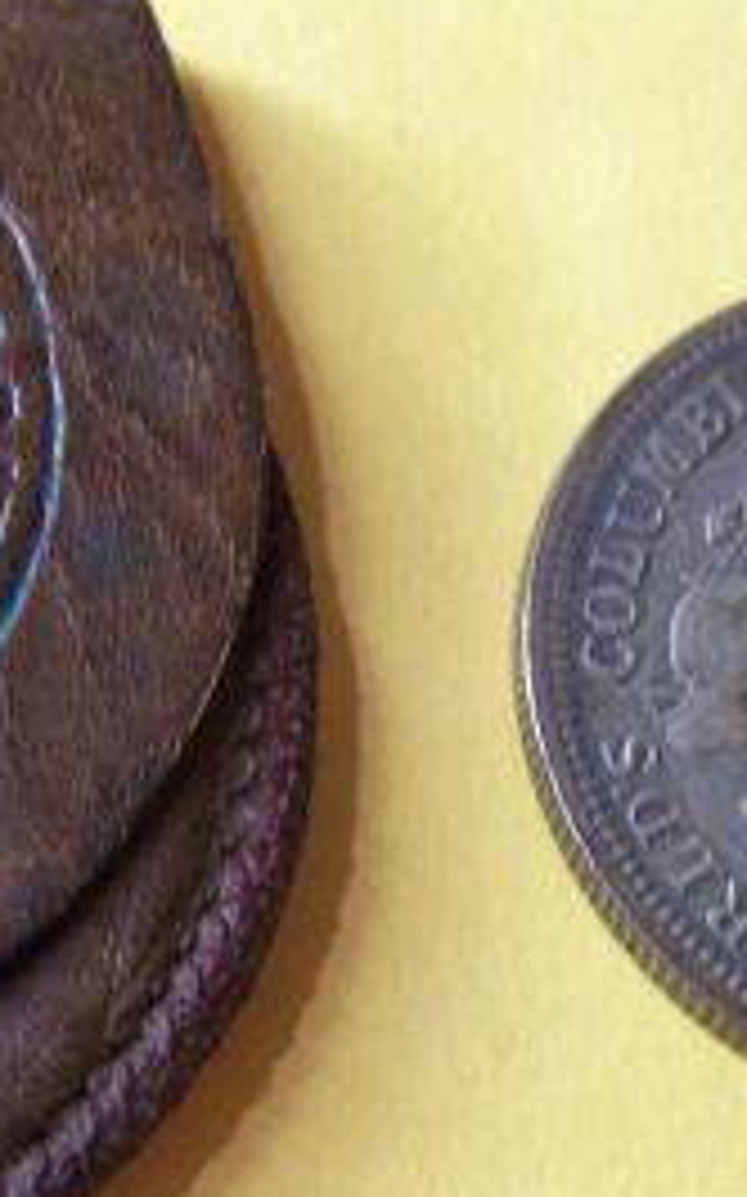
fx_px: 2967
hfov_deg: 14.3
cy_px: 675
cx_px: 333
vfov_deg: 22.8
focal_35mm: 91
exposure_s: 1/13
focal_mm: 6.3
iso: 160
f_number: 2.8
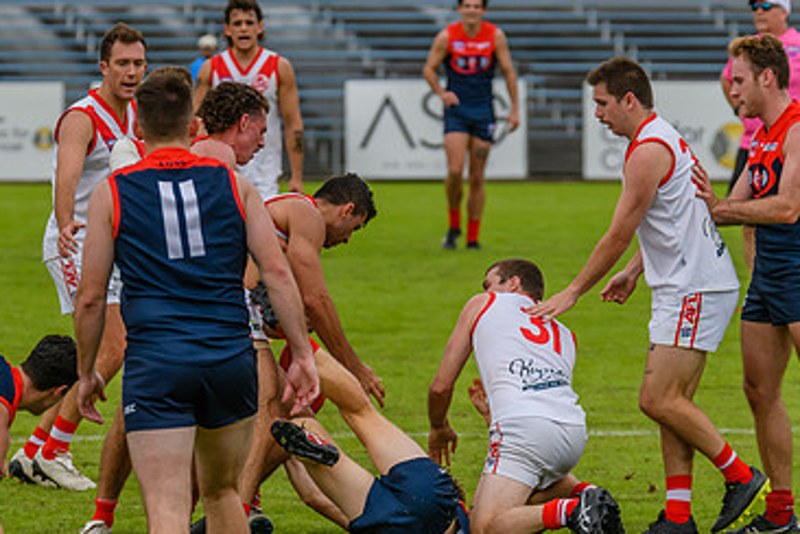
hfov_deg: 4.4
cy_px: 335
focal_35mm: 470
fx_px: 10444
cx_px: 264
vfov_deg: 2.9
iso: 800
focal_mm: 270
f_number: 6.3
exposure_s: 1/2500
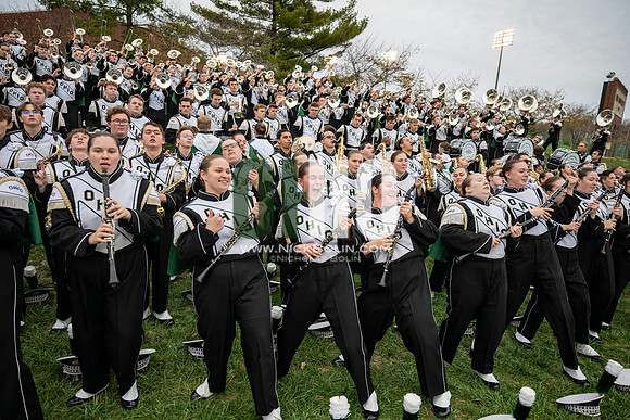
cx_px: 315
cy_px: 210
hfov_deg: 73.7
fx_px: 420
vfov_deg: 53.2
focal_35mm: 24
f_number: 2.8
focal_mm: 24
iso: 640
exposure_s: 1/500
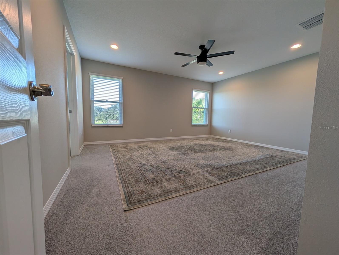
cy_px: 128
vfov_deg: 94.6
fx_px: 118
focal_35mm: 12
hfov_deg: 110.5
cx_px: 170
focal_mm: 2.02
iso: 52
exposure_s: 1/236
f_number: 1.7
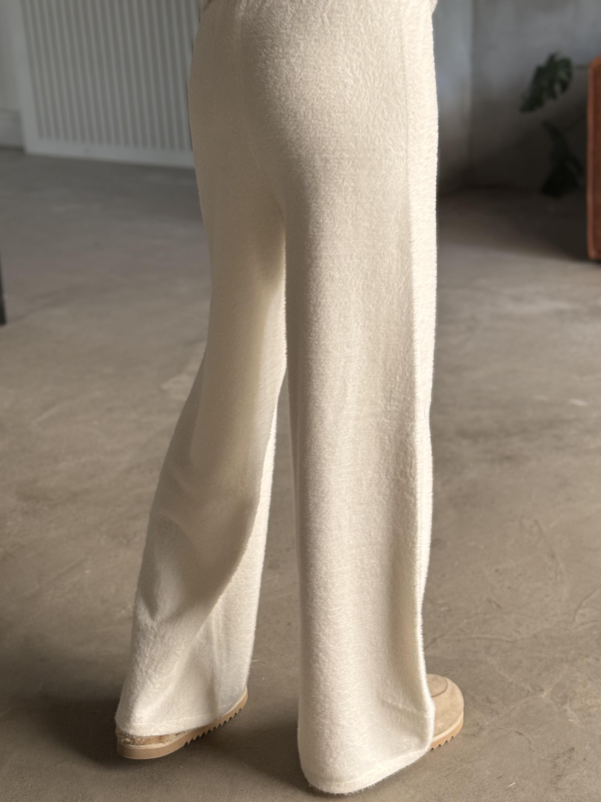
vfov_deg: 31.7
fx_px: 1412
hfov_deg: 24.0
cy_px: 373
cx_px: 315
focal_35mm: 61
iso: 100
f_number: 1.78
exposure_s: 1/70
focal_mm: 6.76
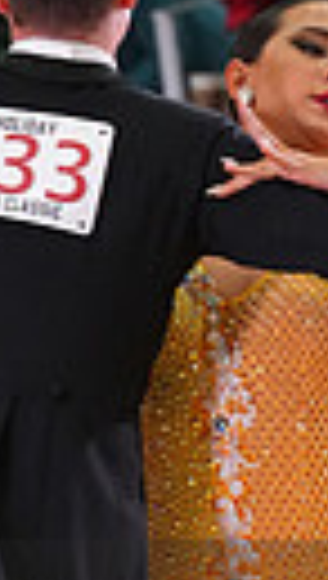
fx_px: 12036
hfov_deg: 1.6
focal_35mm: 782
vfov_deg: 2.8
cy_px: 692
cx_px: 263
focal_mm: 166
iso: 4000
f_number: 6.3
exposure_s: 1/200
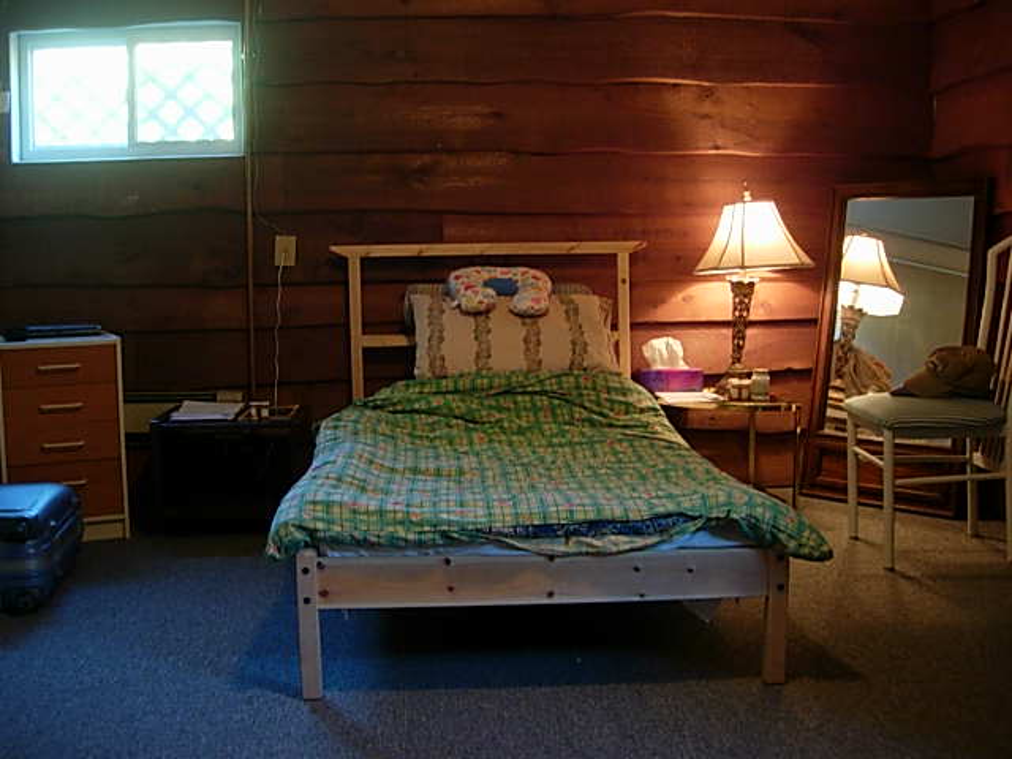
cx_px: 506
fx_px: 1111
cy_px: 380
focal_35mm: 38
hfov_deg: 49.0
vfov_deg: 37.7
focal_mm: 7.8
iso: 200
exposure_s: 1/11.3
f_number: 2.8
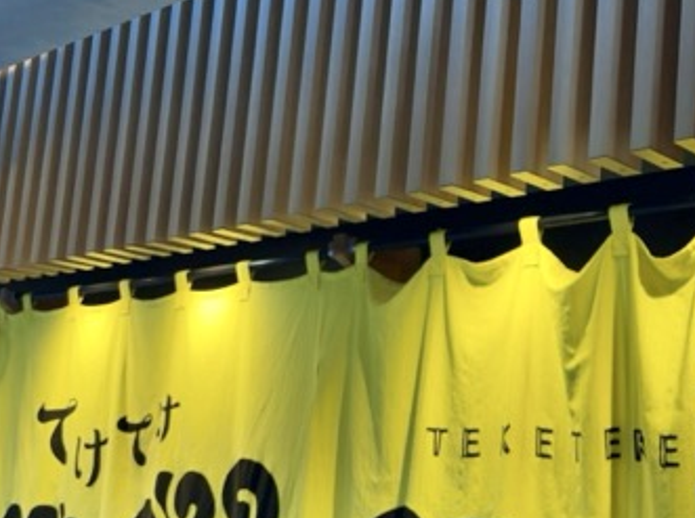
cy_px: 404
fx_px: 1102
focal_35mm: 55
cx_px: 685
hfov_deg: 32.4
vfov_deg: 26.1
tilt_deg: +7.2
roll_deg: -3.6
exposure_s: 1/127
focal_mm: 5.96
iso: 32
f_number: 1.6
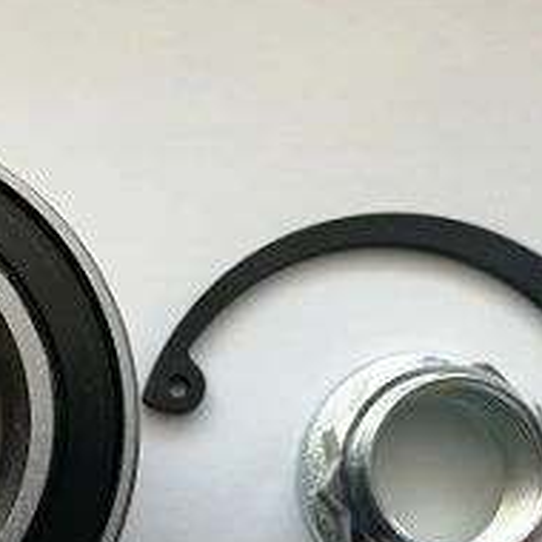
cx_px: 47
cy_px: 479
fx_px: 1027
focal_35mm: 58
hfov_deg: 28.3
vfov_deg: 28.5
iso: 80
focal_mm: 3.95
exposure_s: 1/60
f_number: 1.8
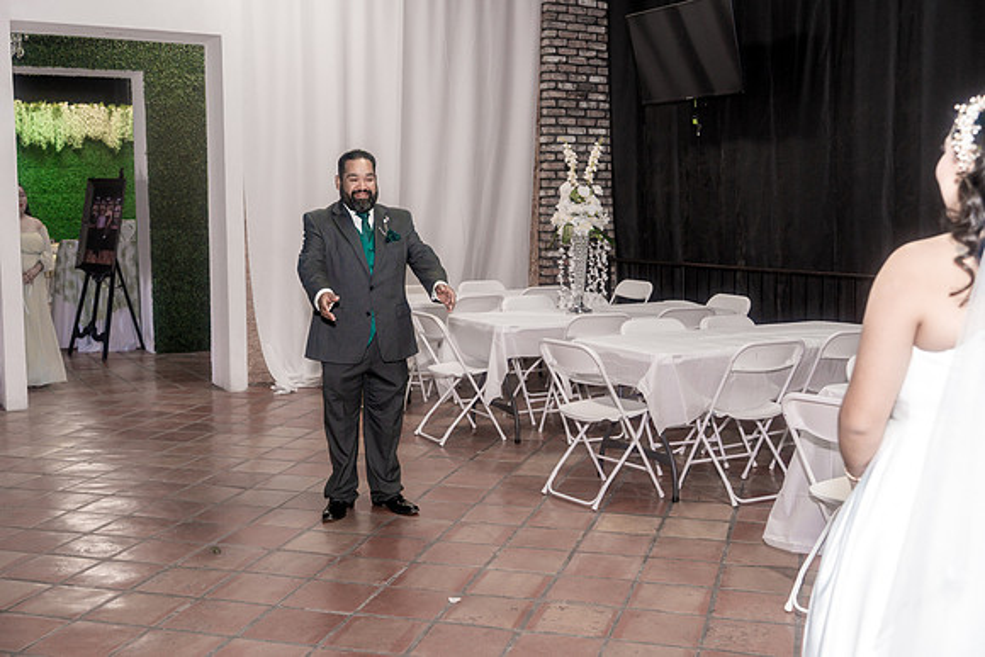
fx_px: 1095
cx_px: 492
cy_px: 328
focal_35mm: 40
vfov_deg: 33.4
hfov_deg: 48.4
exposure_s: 1/250
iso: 2000
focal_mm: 40
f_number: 4
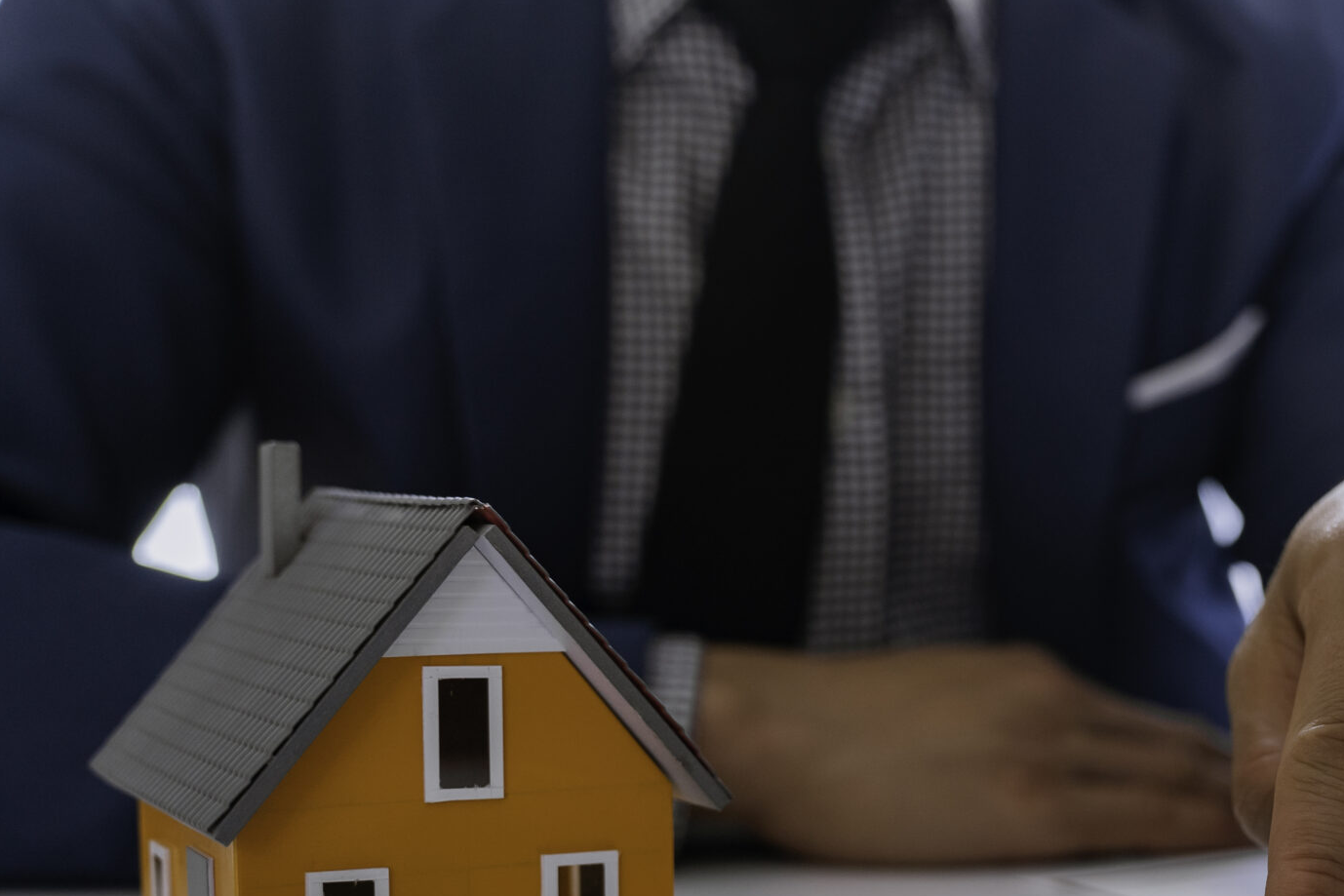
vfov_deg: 20.7
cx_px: 1184
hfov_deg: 29.8
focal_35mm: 65
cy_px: 720
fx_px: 2427
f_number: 3.5
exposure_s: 1/160
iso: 320
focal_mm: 35
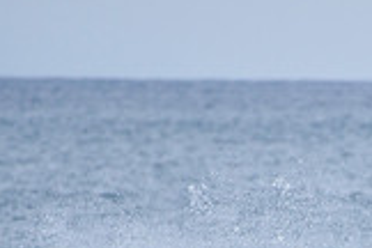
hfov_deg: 1.2
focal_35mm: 1793
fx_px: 18526
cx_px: 404
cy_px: 433
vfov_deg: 0.8
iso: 280
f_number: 5.6
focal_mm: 500
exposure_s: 1/2000
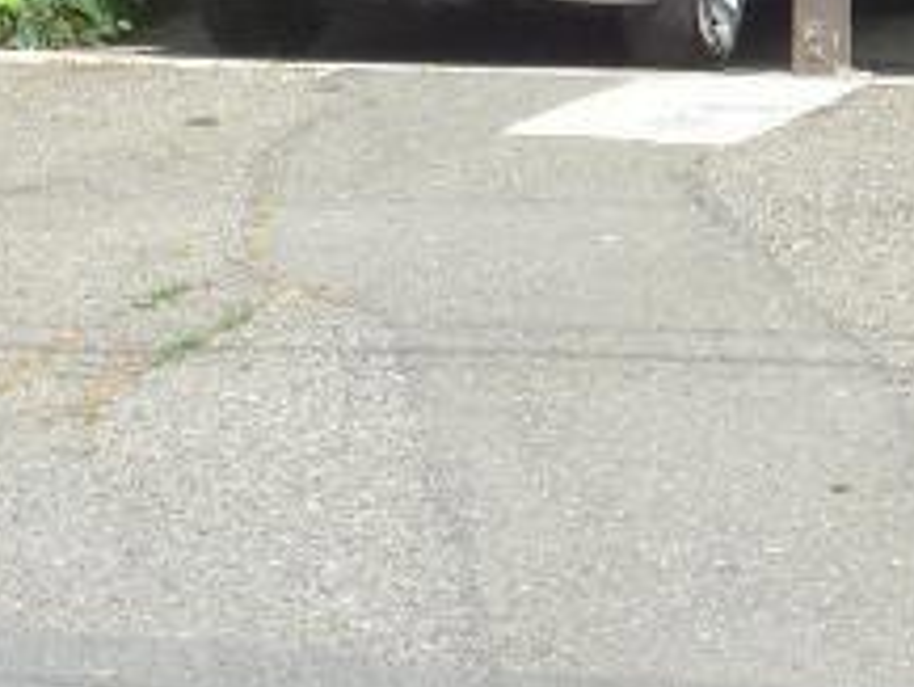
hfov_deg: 11.8
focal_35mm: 165
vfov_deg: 8.6
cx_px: 960
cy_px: -615
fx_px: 4359
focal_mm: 6.3
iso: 80
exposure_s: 1/160
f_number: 4.5
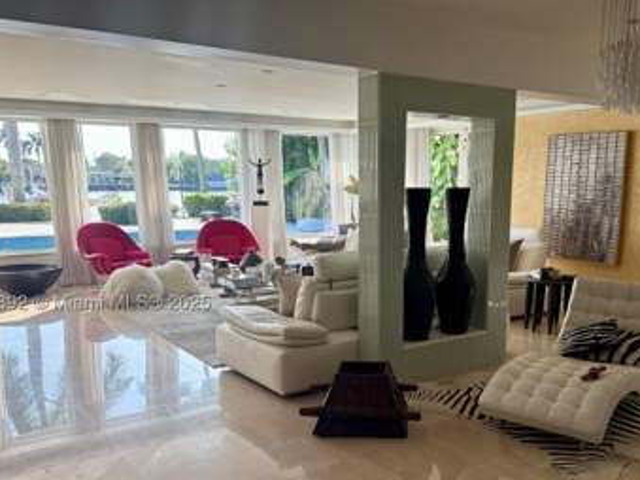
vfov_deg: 41.4
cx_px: 378
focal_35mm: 34
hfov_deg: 53.7
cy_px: 306
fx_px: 628
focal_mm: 6.76
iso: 100
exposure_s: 1/249
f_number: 1.78
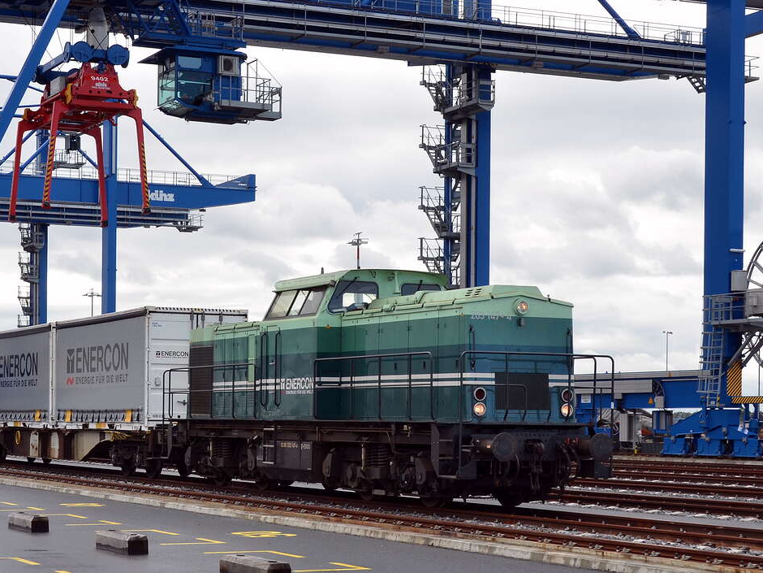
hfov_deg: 26.1
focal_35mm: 74
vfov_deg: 19.9
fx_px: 1631
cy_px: 289
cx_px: 234
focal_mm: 32
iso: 200
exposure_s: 1/160
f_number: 11
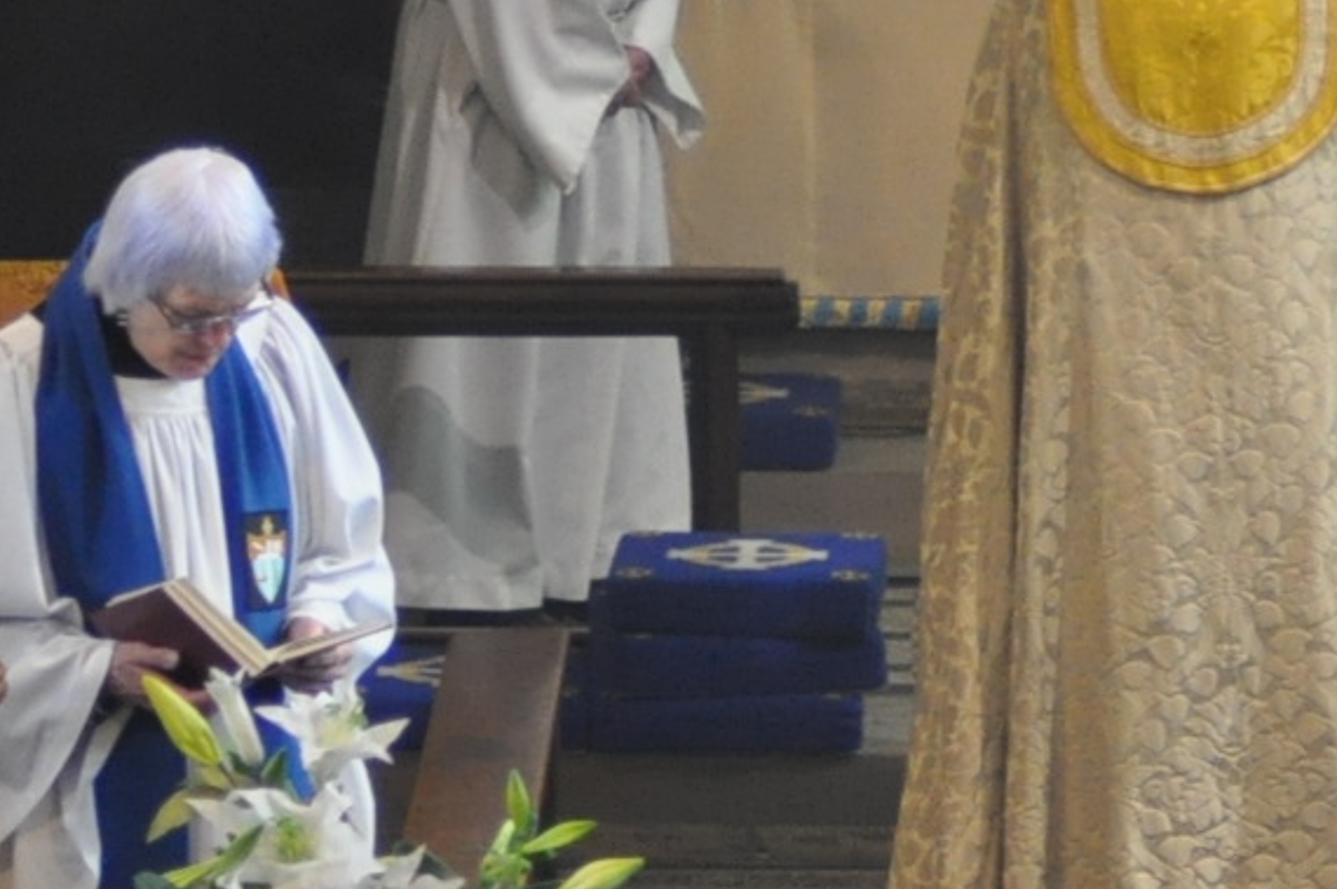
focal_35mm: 395
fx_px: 14657
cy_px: 129
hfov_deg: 5.2
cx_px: 1384
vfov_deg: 3.5
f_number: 4
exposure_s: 1/100
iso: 1600
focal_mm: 70
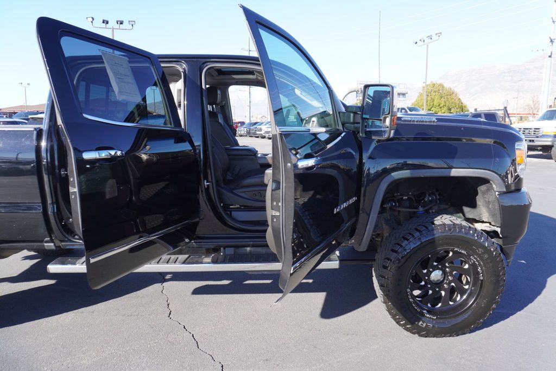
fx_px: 371
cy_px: 186
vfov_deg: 53.2
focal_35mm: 24
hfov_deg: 73.7
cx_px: 278
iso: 100
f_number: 5
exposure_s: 1/100
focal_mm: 16
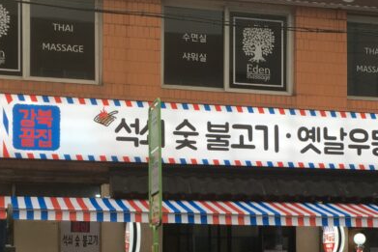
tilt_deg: +0.7
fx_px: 830
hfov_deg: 25.6
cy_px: 238
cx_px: 223
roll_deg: +0.0
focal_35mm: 79
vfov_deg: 17.0
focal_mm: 4.15
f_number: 2.2
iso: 32
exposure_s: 1/120
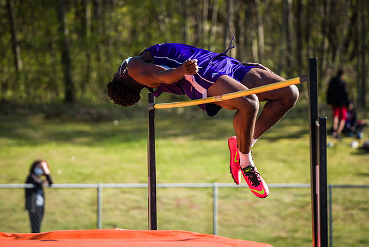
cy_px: 130
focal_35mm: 265
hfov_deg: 7.8
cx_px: 174
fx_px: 2721
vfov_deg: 5.2
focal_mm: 241
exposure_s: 1/2000
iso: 1250
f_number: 5.6
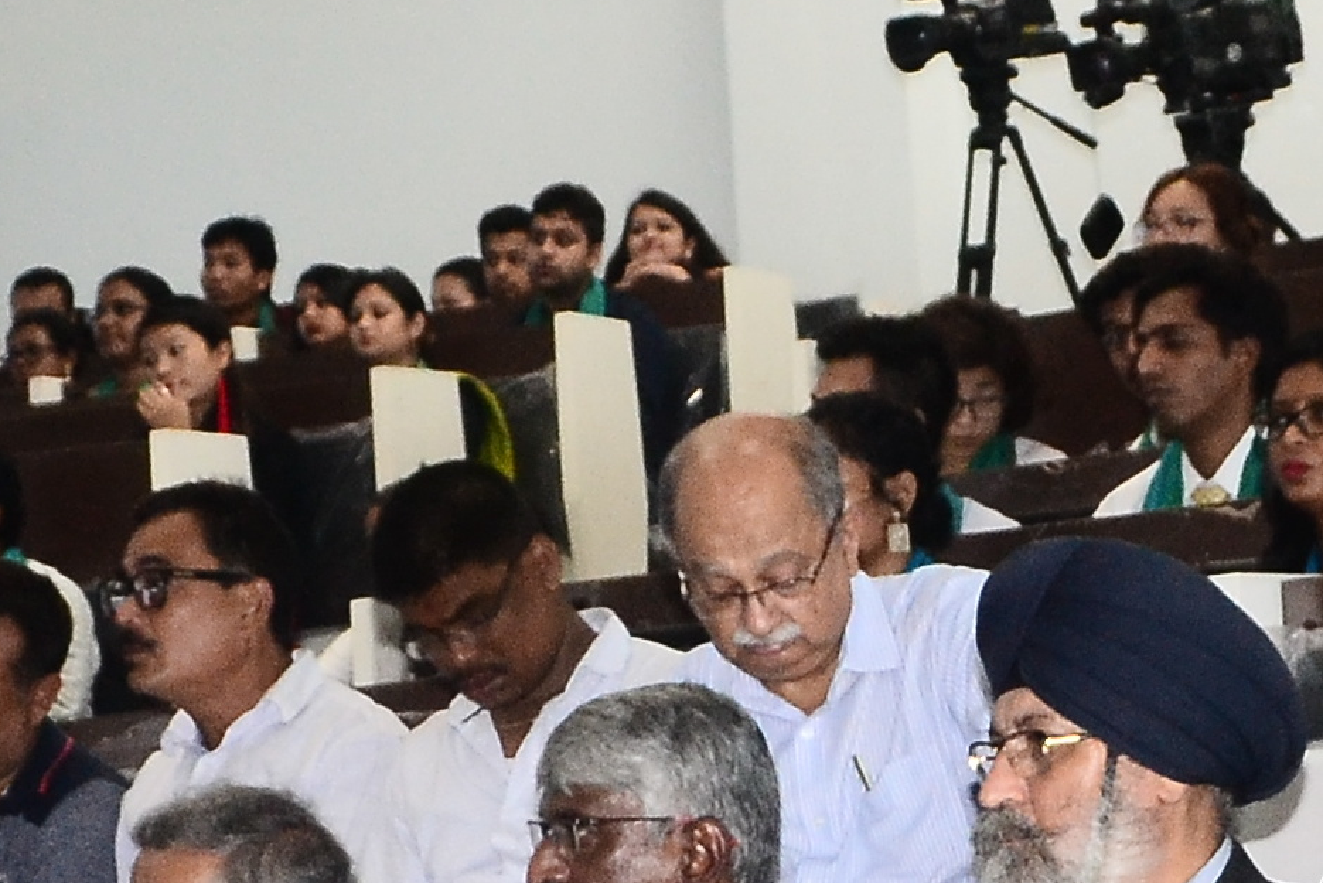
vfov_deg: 10.1
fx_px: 4889
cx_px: 1063
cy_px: 1190
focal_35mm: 133
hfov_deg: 15.3
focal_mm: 18
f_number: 5.6
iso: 800
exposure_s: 1/125
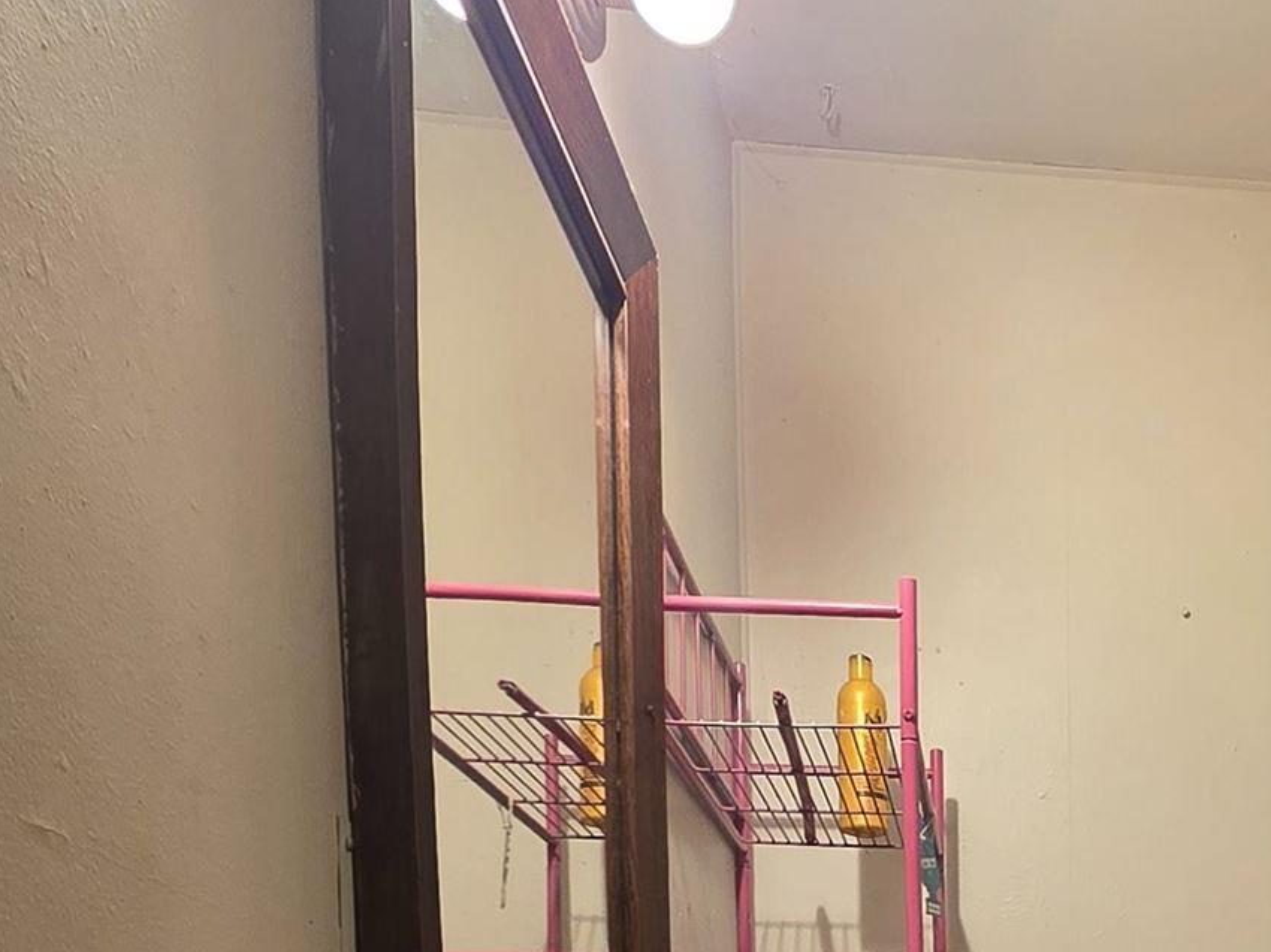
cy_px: 1409
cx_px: 1284
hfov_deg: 36.2
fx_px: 1725
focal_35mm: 47
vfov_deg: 24.4
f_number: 1.9
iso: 200
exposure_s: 1/60
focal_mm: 2.2
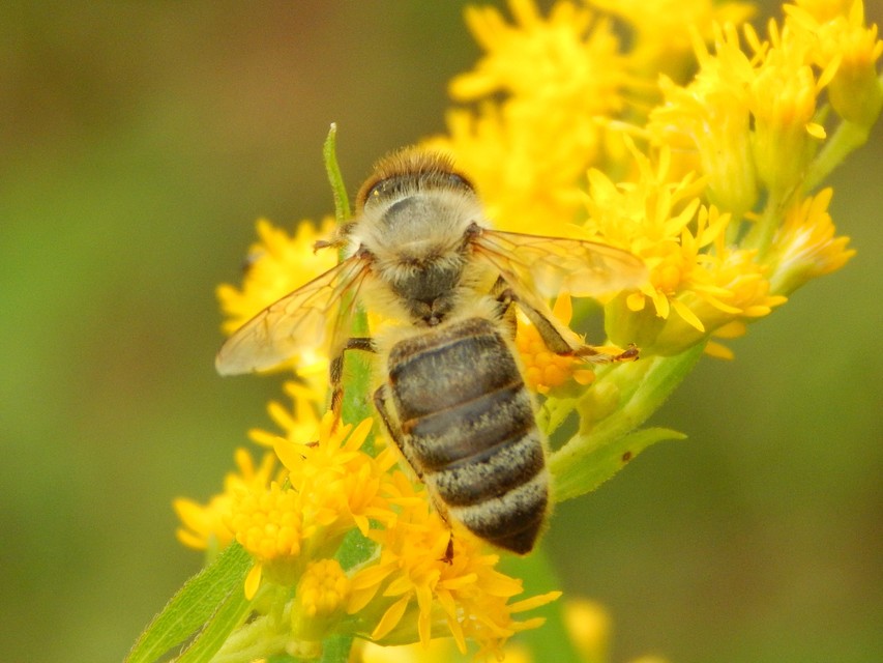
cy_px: 332
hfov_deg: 9.6
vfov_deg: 7.2
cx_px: 442
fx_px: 5281
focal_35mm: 207
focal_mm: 37.1
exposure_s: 1/250
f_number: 5.4
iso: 280
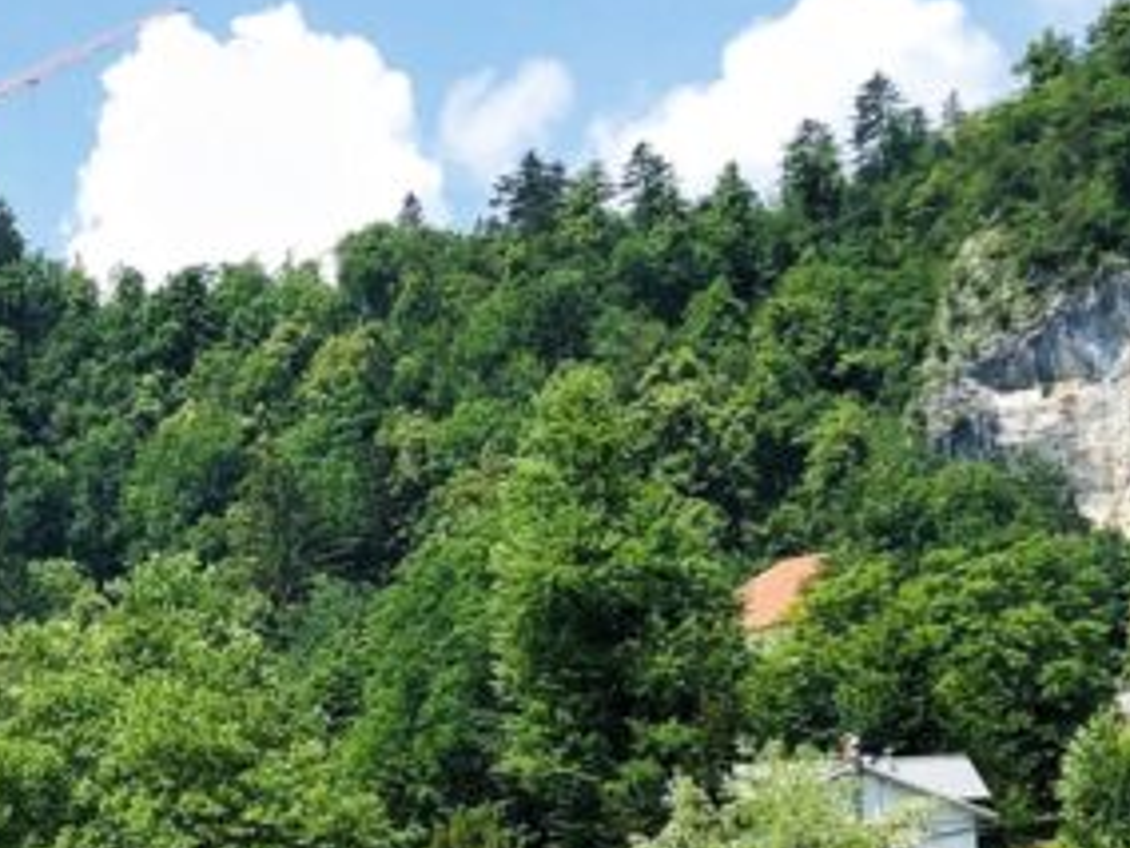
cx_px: 8
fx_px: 3297
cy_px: 844
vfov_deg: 14.4
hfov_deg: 18.9
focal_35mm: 101
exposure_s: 1/2088
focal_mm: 4
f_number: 1.8
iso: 20
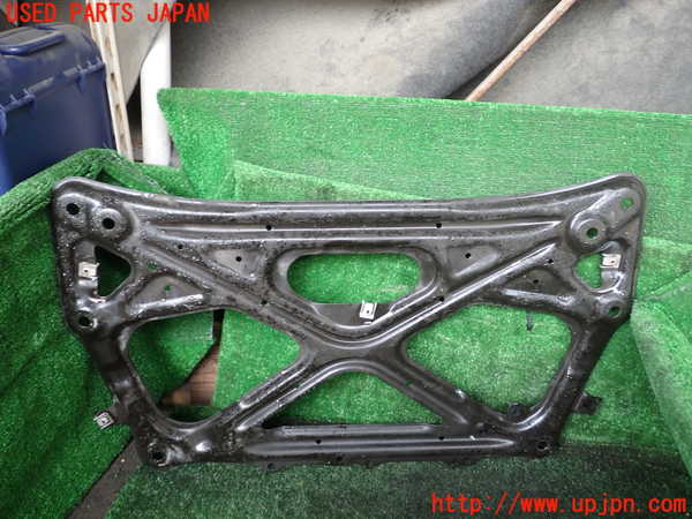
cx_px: 346
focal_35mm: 30
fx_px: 600
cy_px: 260
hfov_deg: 60.0
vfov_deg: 46.8
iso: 200
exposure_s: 1/40
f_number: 2.3
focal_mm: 5.4
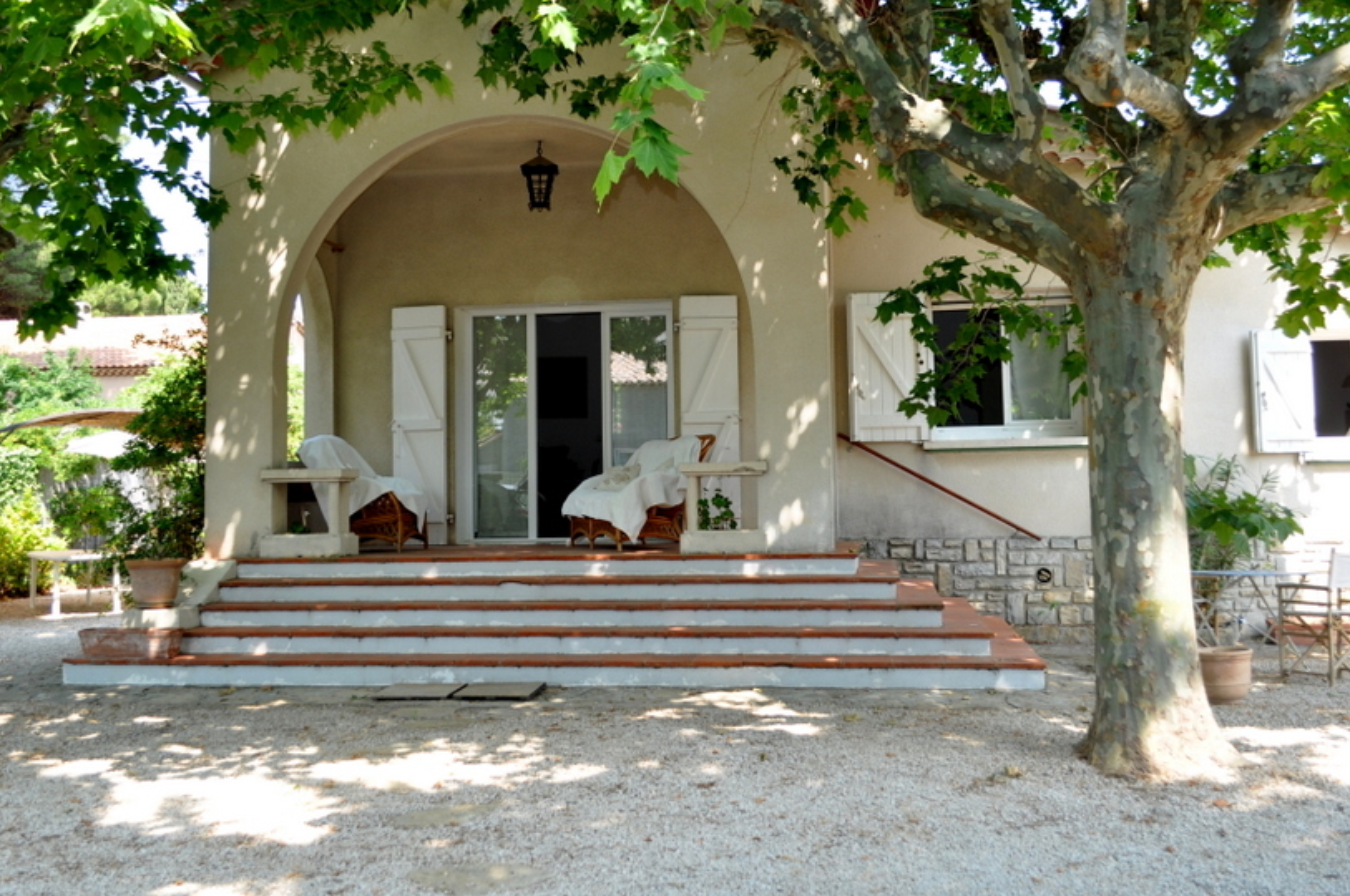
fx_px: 1273
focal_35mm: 34
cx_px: 671
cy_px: 377
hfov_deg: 55.9
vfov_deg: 38.7
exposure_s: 1/200
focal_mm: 18
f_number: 4
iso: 200
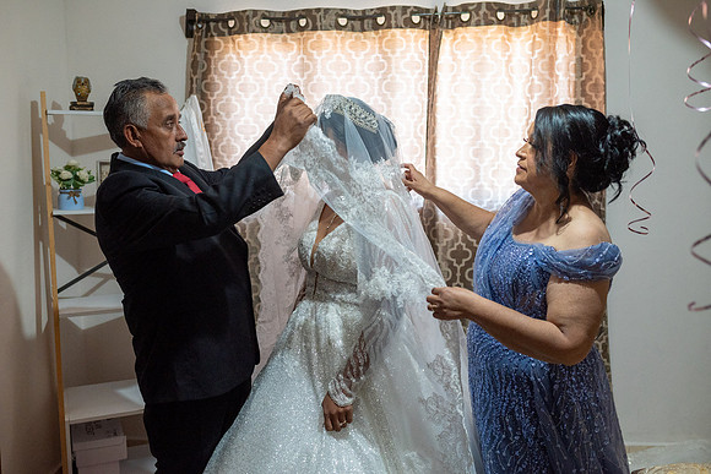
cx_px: 356
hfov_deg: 54.4
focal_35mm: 35
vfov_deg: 37.9
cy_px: 237
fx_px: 691
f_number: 3.5
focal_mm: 35
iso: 1600
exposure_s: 1/125
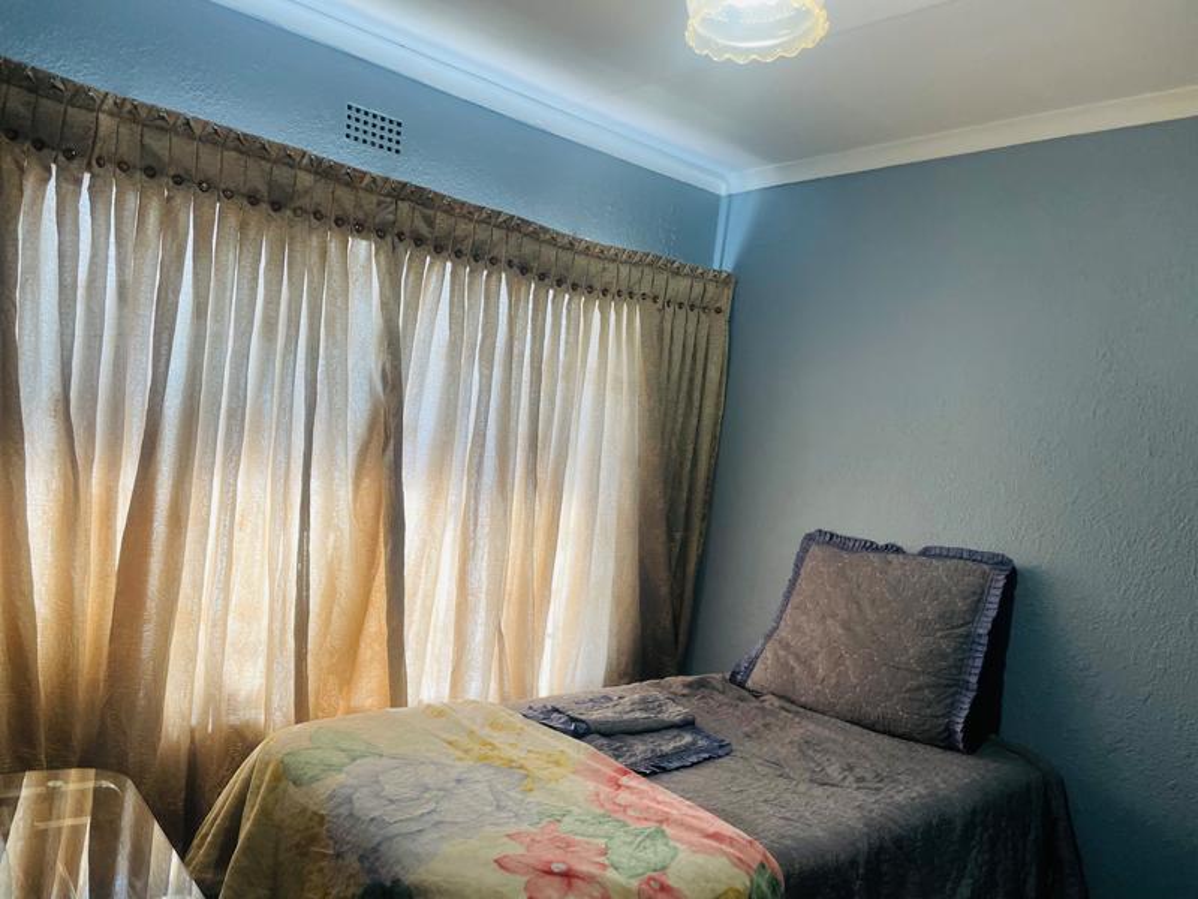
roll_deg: -5.5
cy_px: 450
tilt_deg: -1.8
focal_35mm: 26
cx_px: 599
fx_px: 900
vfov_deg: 53.1
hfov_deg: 67.3
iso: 80
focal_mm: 4.2
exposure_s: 1/100
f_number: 1.6
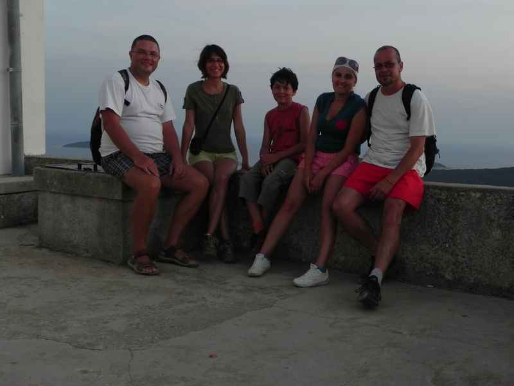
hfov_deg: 41.2
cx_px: 257
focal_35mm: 46
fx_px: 683
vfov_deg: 31.5
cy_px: 193
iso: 160
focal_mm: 8.2
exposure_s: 1/90.6
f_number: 3.5
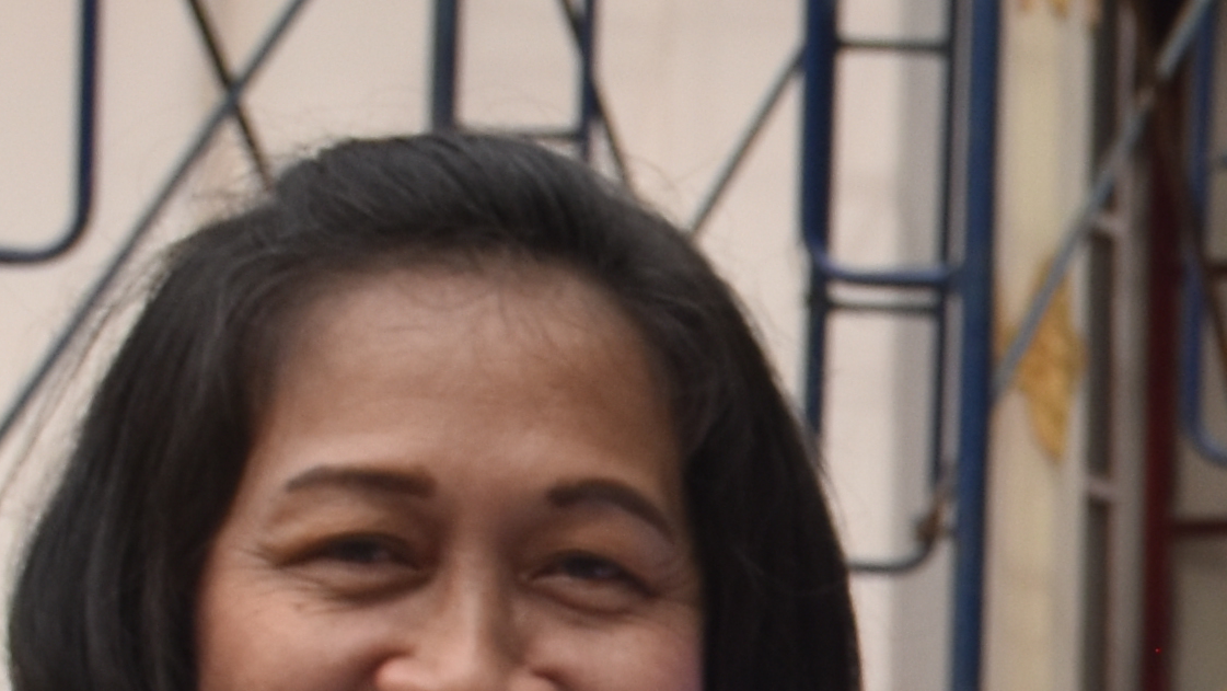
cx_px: 2748
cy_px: 1593
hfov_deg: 7.6
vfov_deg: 4.4
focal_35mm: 269
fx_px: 8753
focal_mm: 32
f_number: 8
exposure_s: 1/250
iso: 250
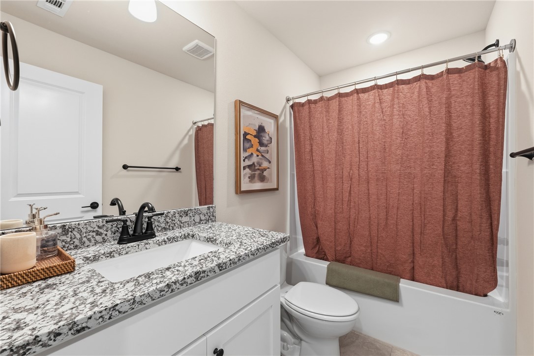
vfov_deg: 81.2
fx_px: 208
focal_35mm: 14
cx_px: 267
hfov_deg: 104.3
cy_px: 178
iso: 400
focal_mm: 14
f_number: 10
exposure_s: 1/13
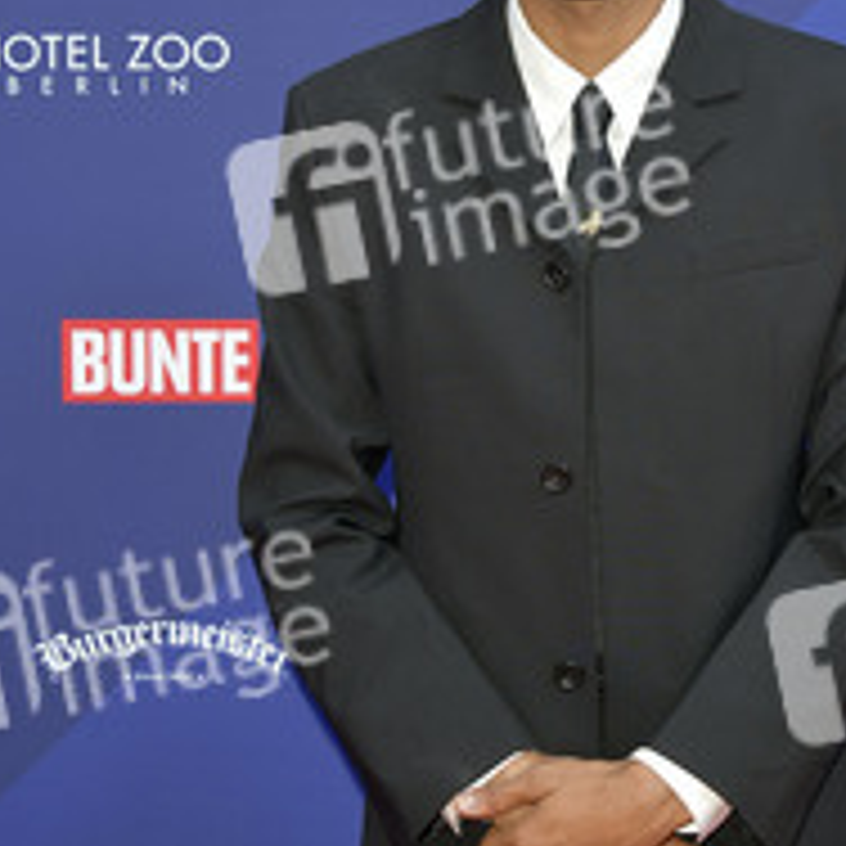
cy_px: 414
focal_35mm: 94
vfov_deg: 18.5
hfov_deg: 18.4
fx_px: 2599
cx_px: 590
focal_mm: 52
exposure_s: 1/200
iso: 640
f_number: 6.3
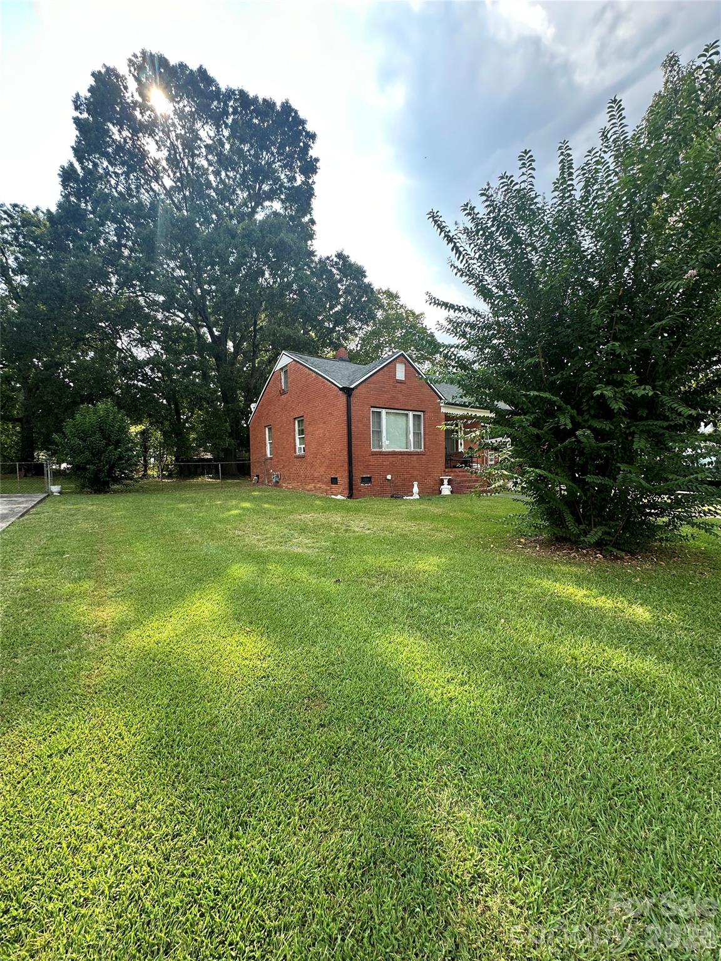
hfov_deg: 85.7
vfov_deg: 102.1
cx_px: 360
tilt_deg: -1.6
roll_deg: +0.5
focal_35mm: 14
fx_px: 389
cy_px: 480
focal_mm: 2.22
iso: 40
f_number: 2.2
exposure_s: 1/527
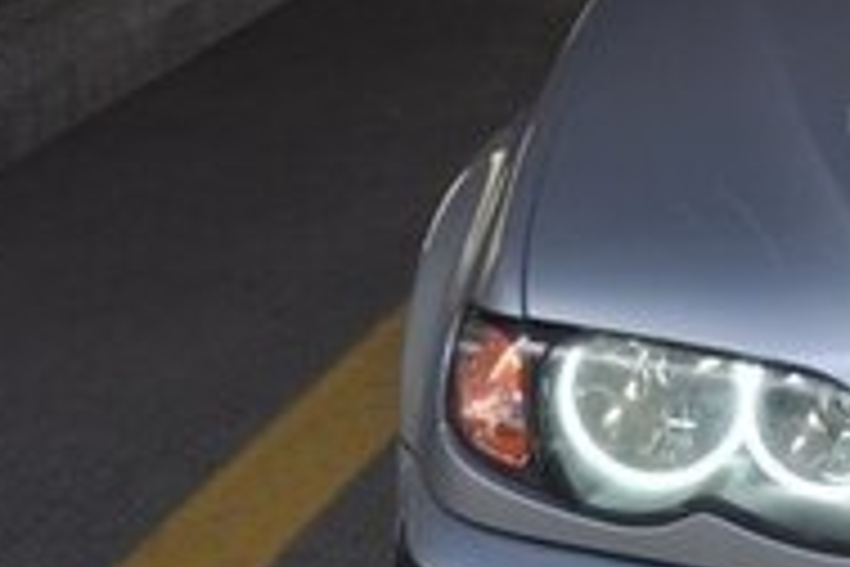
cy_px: 176
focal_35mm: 136
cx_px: 1309
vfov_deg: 10.1
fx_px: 3211
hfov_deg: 14.0
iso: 200
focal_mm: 26
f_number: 4.2
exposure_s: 1/100
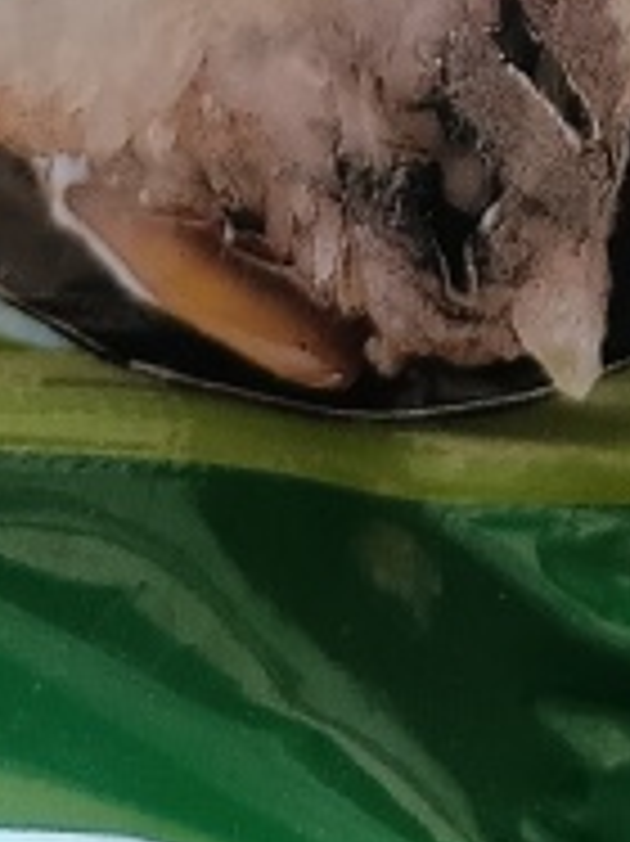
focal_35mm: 154
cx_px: 1112
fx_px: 3741
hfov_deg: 9.2
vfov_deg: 10.8
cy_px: -1195
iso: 432
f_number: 1.8
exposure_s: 1/33.3
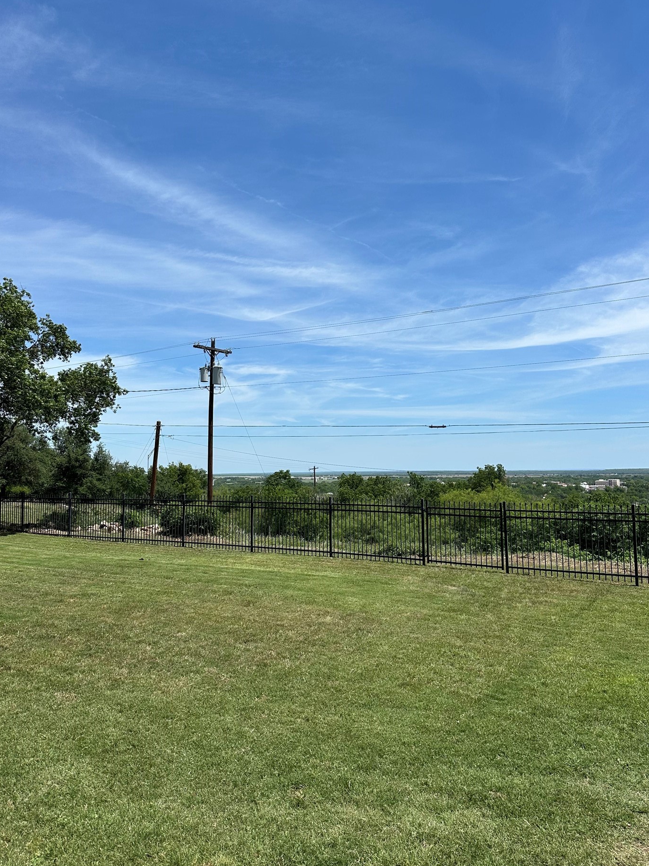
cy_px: 422
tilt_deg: +4.8
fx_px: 675
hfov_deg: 51.3
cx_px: 302
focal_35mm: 27
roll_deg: +0.6
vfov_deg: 65.3
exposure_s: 1/6623
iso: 80
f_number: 1.78
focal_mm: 6.86
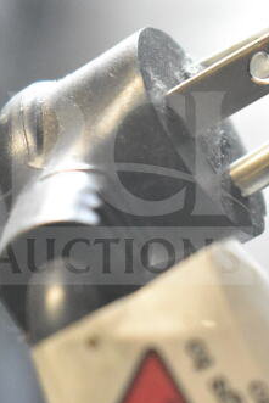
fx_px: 1701
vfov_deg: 13.5
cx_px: 116
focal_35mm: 152
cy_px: 188
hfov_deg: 9.0
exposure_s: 1/100
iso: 11400
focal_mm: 55
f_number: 5.6
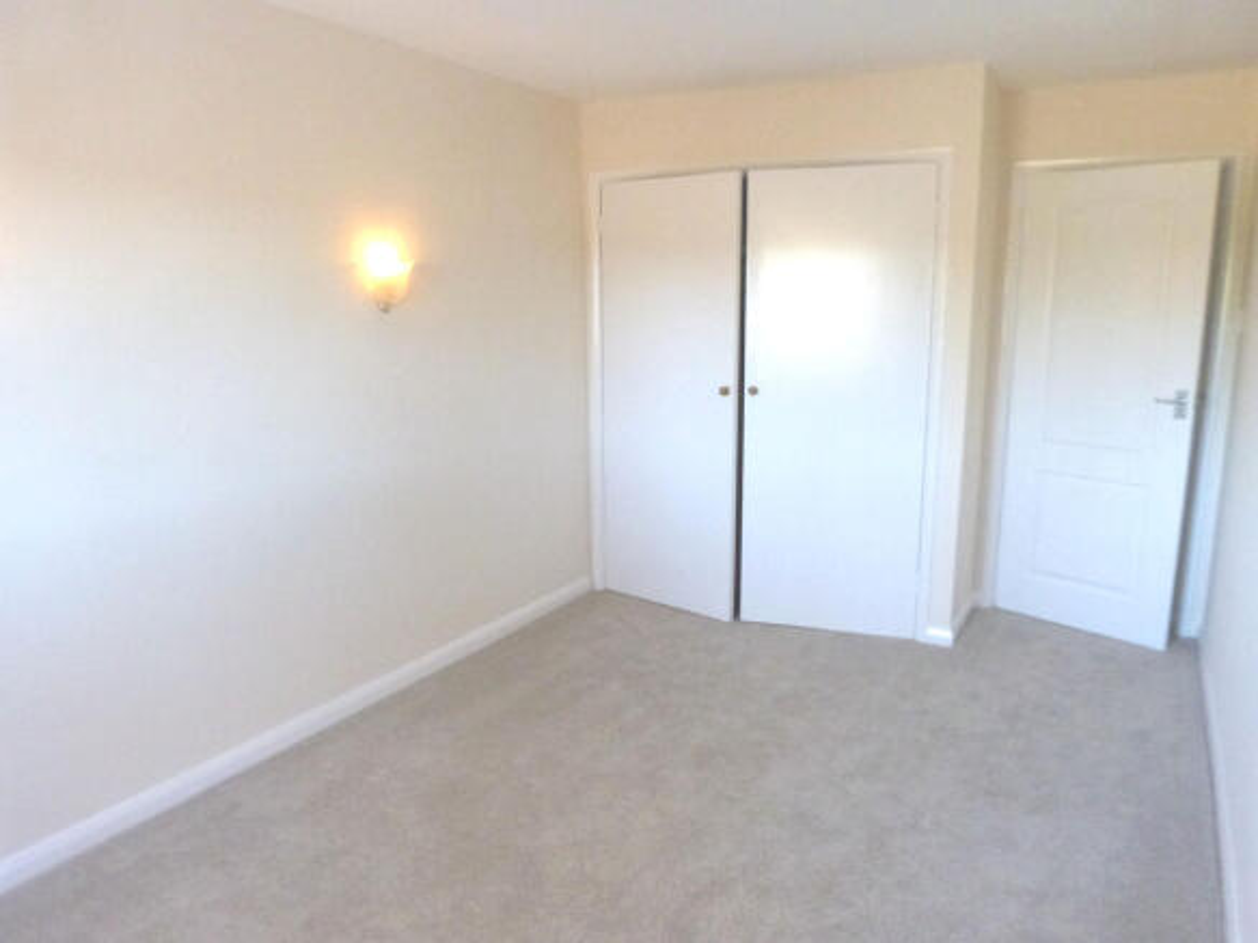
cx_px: 629
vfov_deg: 54.9
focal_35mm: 25
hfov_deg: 69.4
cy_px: 472
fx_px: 908
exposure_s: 1/80
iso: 800
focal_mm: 4.5
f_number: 2.8
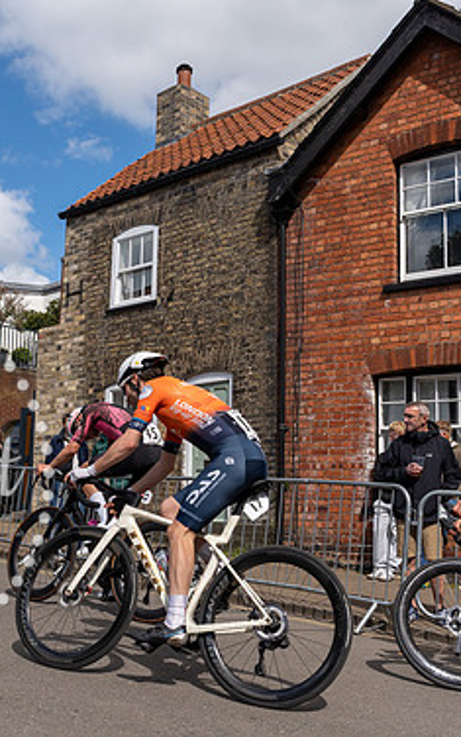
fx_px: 884
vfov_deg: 45.3
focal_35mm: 44
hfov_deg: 29.1
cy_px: 375
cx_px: 175
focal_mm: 28
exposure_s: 1/1000
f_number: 5
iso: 125
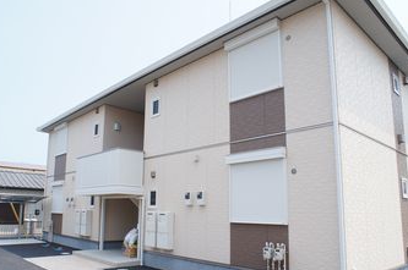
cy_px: 161
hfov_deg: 53.0
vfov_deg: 36.6
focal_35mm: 36
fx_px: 407
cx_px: 173
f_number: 8
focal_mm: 16
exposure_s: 1/320
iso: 200
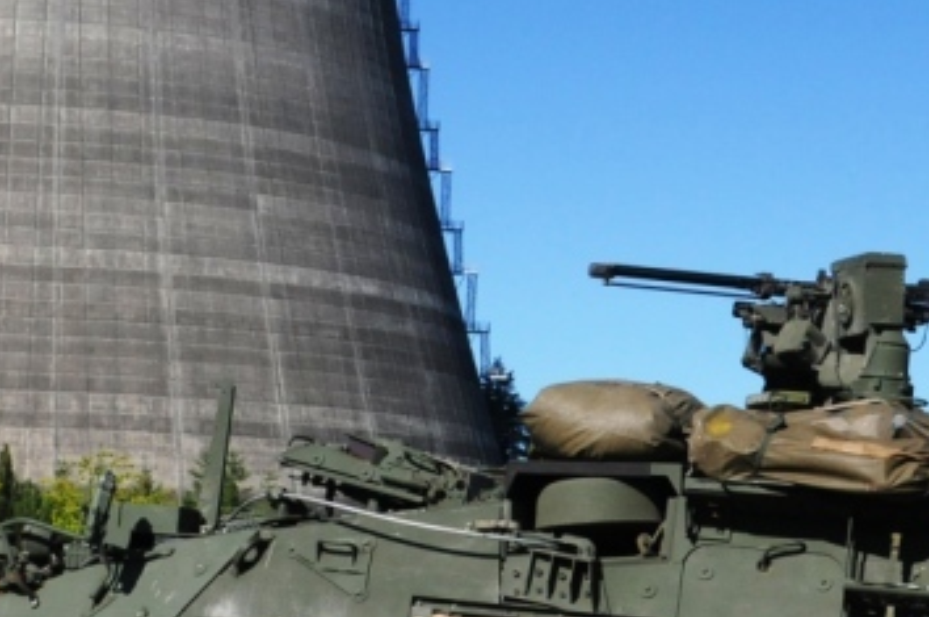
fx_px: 2680
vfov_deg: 13.1
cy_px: 152
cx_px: 425
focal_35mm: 104
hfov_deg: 19.7
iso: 800
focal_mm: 24
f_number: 10
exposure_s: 1/400
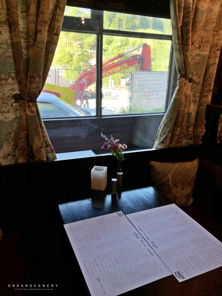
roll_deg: -2.0
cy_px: 148
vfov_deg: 63.4
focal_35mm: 28
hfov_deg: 49.7
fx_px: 239
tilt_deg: -20.2
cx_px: 111
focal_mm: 3.99
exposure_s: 1/100
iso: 25
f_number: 1.8
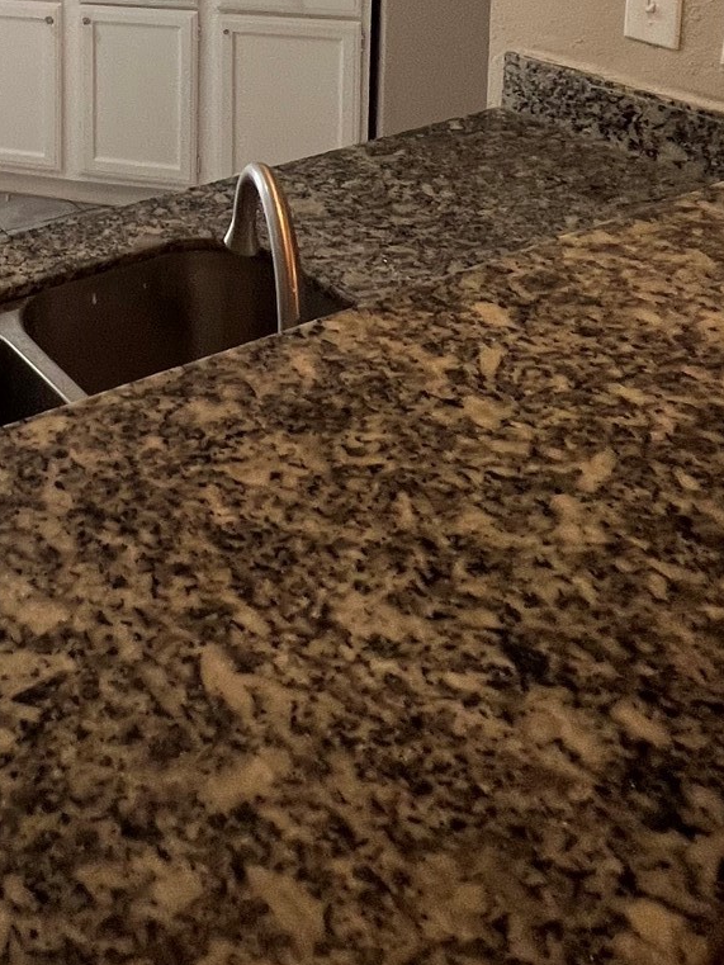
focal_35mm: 35
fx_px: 976
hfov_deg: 34.2
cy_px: -147
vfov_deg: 40.2
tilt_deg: -6.0
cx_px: -105
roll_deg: +1.3
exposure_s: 1/120
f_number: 1.8
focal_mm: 1.57
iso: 80
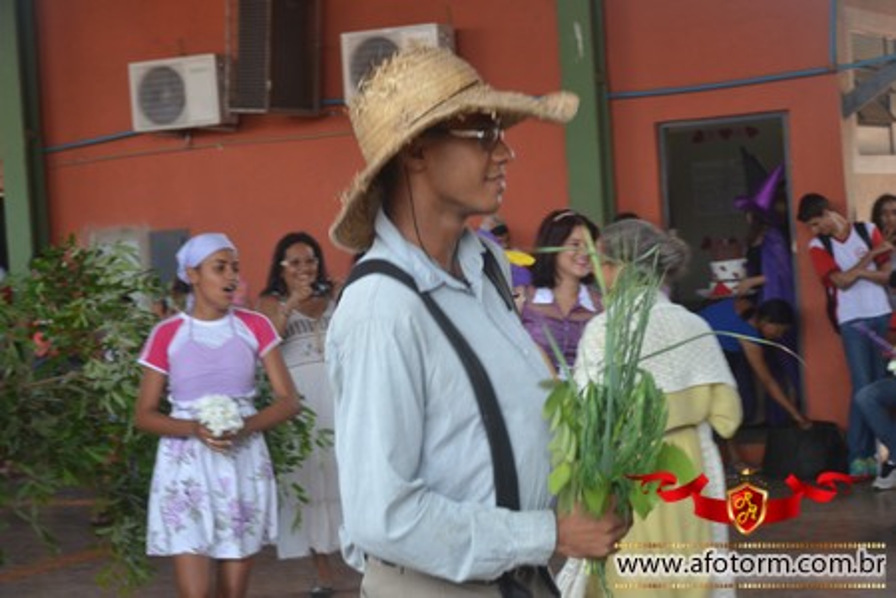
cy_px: 299
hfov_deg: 26.0
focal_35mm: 78
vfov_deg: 17.5
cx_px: 448
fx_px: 1941
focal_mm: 52
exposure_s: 1/125
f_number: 5.6
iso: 250
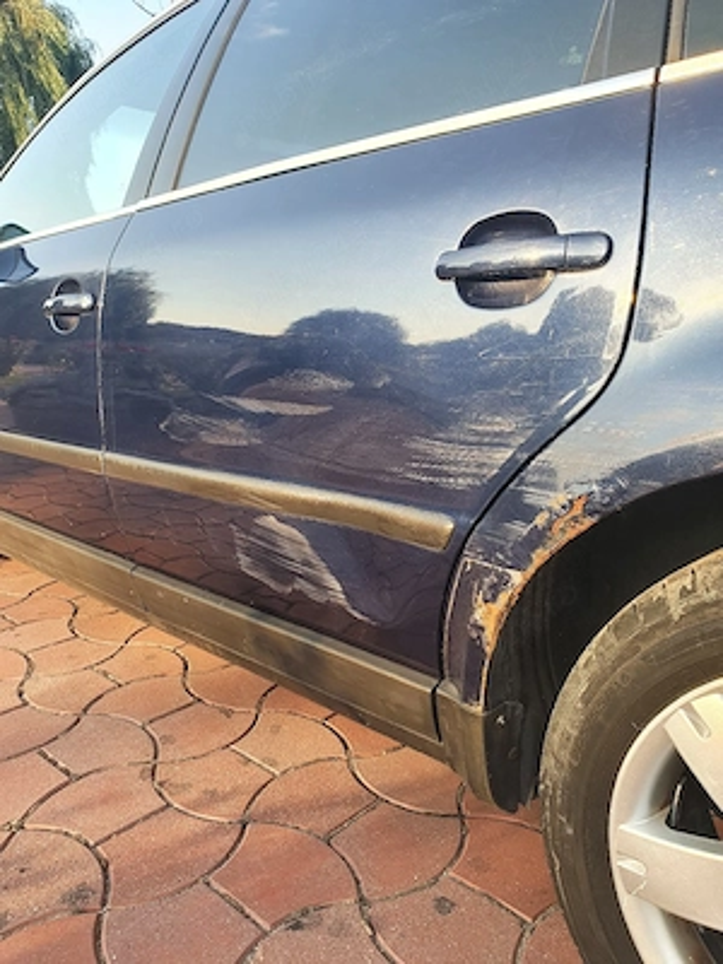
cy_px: 482
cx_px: 362
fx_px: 724
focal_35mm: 26
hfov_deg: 53.1
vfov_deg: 67.3
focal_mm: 4.32
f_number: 2.4
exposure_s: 1/154
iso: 50
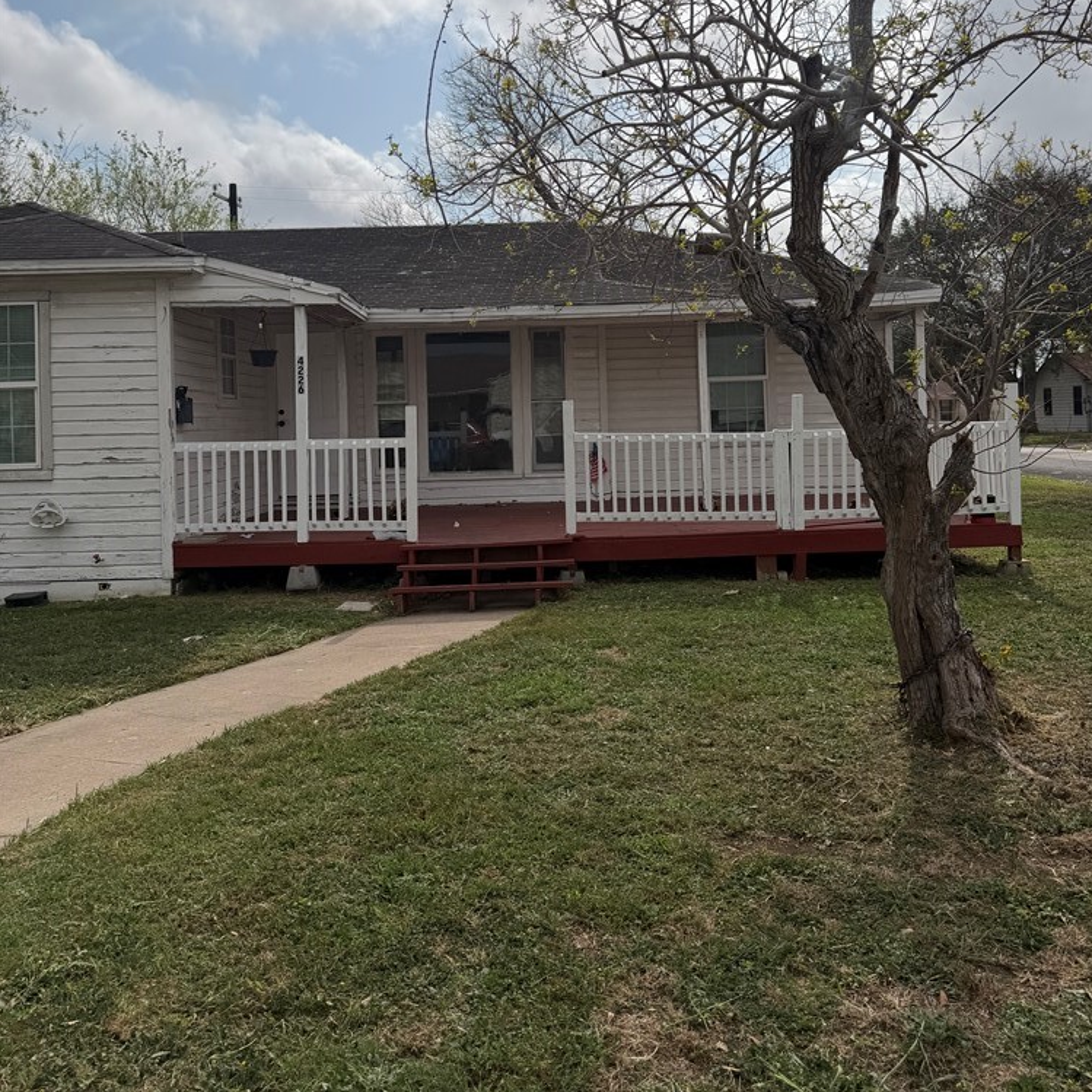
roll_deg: +0.2
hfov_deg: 55.6
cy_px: 395
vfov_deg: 54.8
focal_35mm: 29
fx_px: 1035
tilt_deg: +1.4
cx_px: 557
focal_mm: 6.76
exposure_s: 1/14286
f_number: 1.78
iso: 80
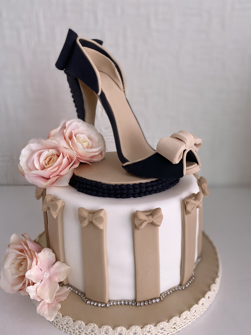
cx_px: 126
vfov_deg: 67.3
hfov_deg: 53.1
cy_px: 168
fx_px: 251
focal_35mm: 26
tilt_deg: -15.6
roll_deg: +0.0
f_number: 1.8
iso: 200
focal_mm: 4.25
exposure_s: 1/60
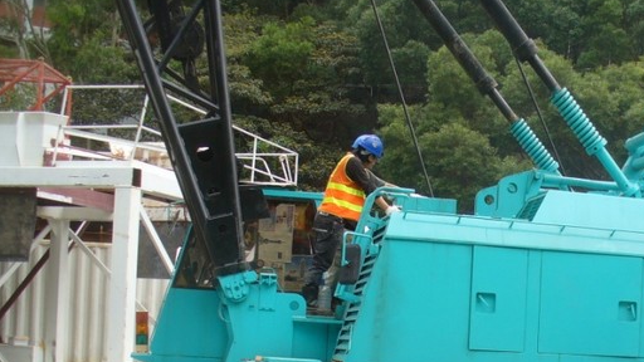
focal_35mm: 63
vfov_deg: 18.7
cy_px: 343
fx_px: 1076
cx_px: 498
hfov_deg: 32.6
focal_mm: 6.1
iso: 64
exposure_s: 1/320
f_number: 2.8
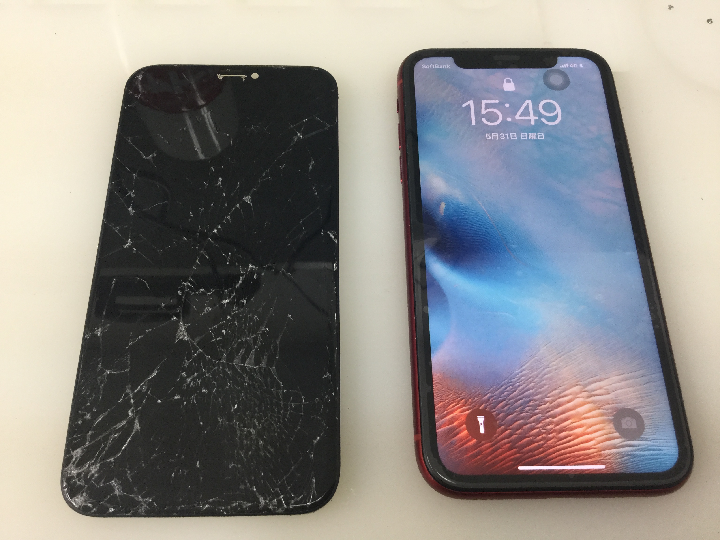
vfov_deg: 45.4
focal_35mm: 31
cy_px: 270
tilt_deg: -66.3
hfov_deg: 58.4
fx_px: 645
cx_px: 360
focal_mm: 3.3
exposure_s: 1/30
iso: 50
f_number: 2.4
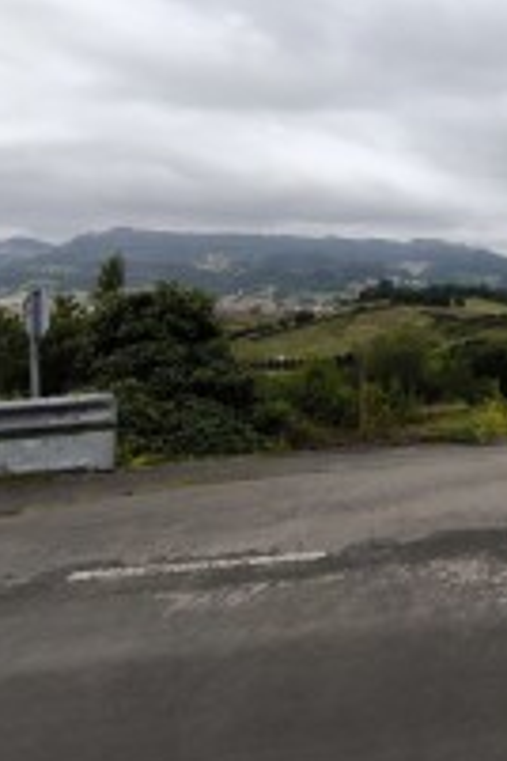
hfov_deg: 32.6
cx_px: 647
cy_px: 292
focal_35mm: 31
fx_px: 655
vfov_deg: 59.6
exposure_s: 1/263
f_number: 2.2
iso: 50
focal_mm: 1.91
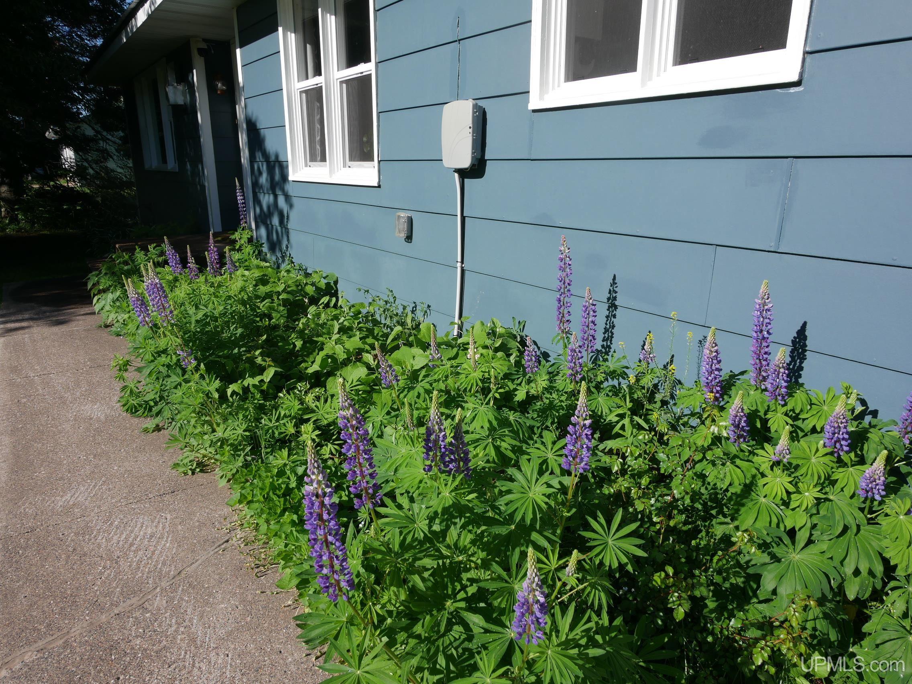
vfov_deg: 56.8
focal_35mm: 24
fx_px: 632
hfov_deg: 71.6
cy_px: 342
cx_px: 456
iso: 200
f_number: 7.1
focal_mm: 12
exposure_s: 1/400
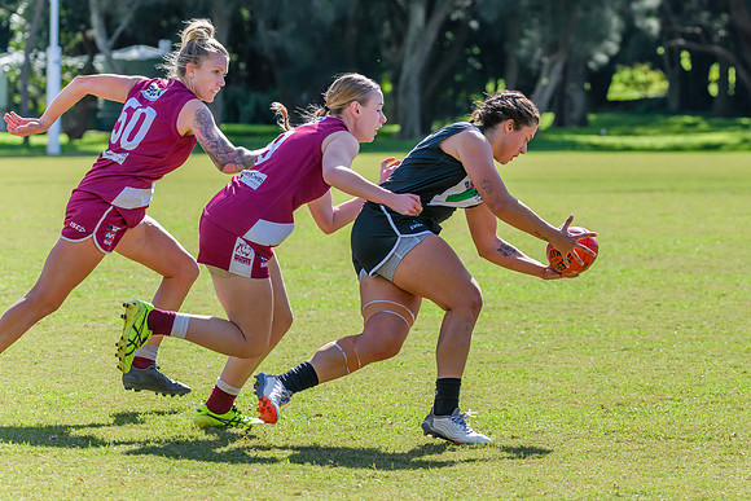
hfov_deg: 9.3
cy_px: 261
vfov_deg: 6.2
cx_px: 488
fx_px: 4632
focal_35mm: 222
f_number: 7.1
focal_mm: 170
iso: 800
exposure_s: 1/1250
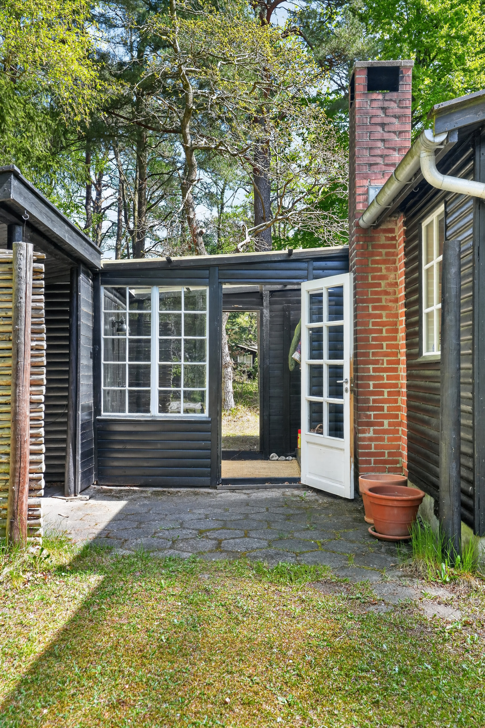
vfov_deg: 57.2
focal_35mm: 33
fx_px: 667
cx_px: 242
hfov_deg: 40.0
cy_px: 364
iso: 400
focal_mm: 33
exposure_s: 1/25
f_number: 8
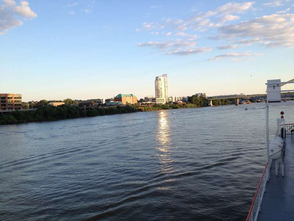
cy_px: 110
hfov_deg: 52.6
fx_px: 297
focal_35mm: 35
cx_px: 147
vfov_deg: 40.7
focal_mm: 4.28
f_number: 2.4
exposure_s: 1/435
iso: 50
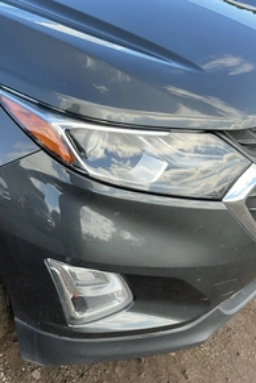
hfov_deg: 32.4
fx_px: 427
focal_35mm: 40
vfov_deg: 48.5
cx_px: 48
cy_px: 196
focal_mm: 3
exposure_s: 1/214
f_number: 1.8
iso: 20
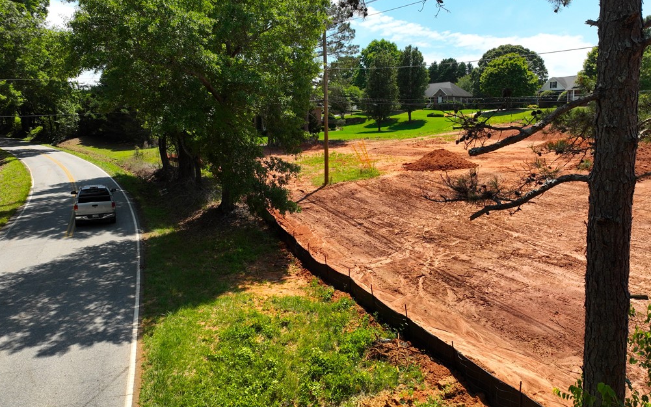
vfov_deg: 47.5
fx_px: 461
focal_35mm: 26
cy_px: 173
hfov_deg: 70.4
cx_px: 328
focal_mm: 12.29
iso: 140
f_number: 2.8
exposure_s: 1/320
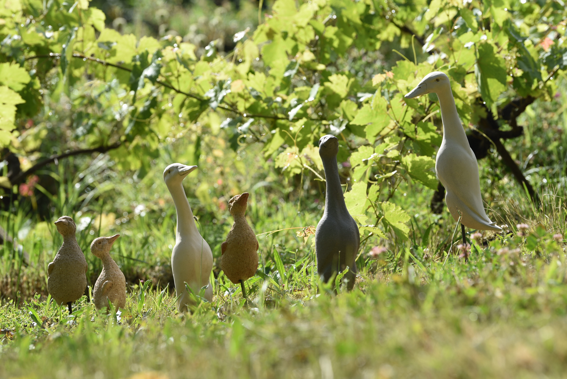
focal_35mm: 160
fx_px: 2521
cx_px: 284
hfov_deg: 12.8
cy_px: 190
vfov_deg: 8.6
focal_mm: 160
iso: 200
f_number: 6.3
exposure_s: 1/640
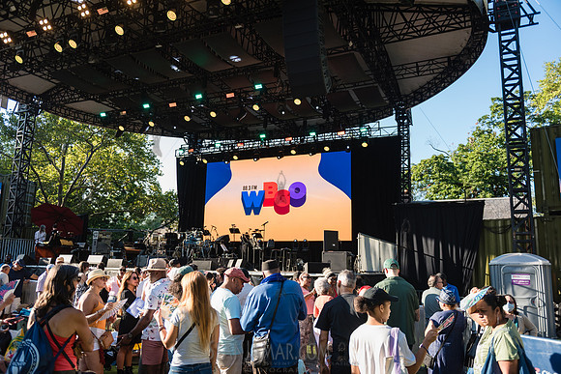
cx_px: 280
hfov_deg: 63.6
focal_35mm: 29
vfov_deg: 45.0
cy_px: 187
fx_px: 452
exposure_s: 1/2000
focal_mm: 29
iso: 500
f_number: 2.8
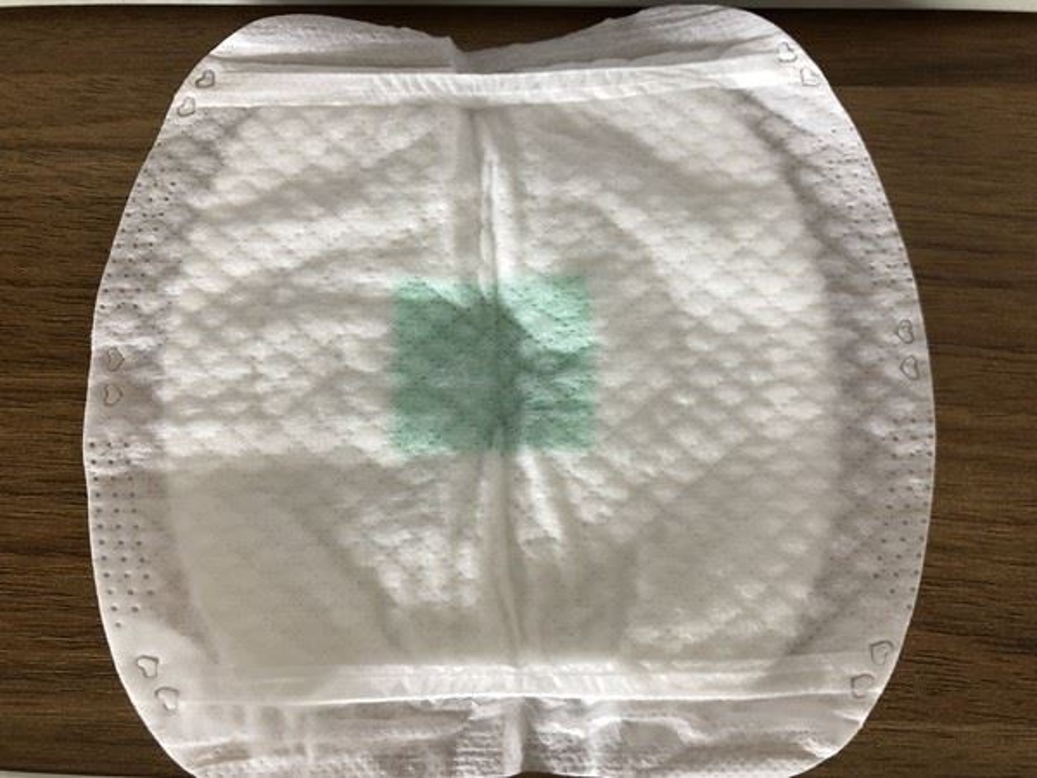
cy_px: 389
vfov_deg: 49.7
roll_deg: -2.5
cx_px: 518
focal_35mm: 28
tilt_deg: -13.7
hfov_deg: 63.4
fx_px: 839
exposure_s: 1/17
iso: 50
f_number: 1.8
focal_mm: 3.99
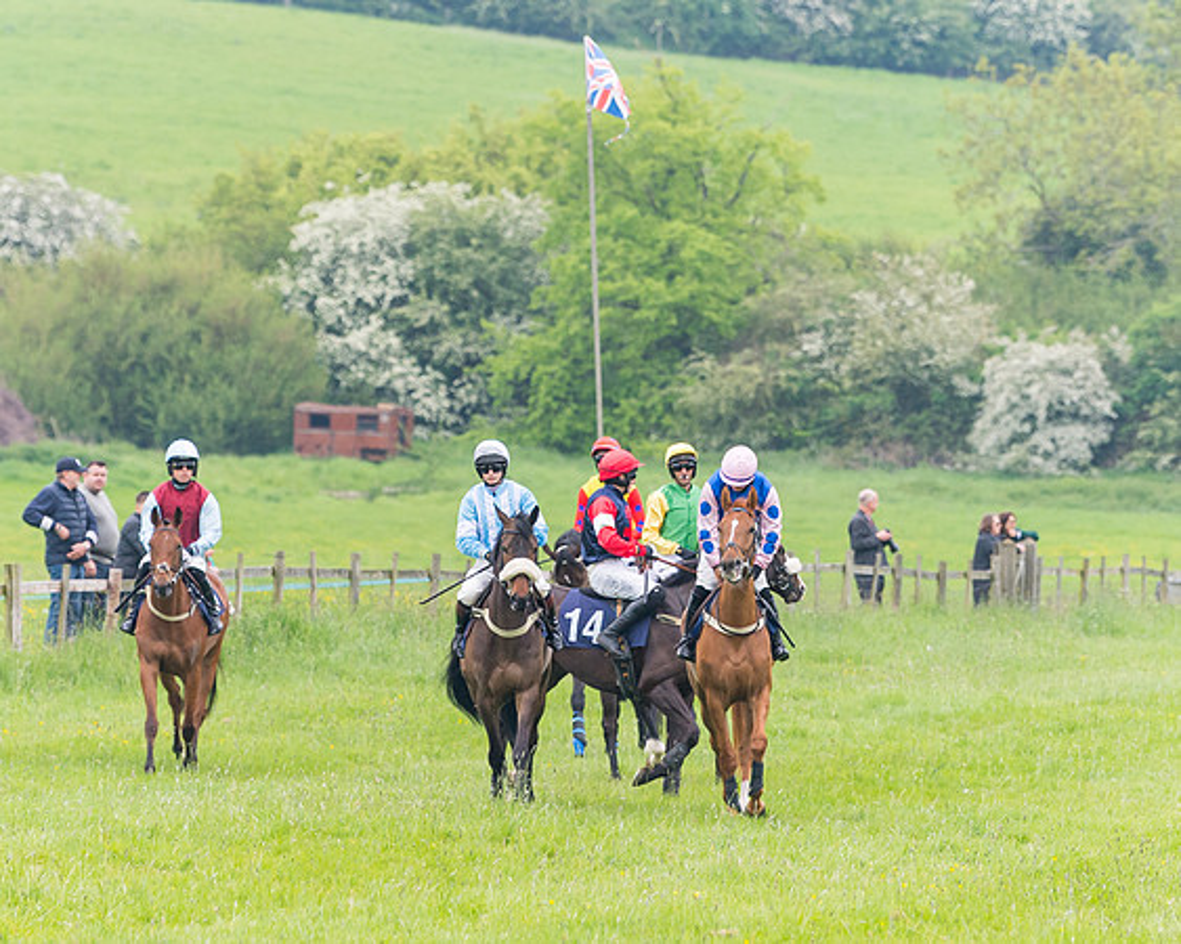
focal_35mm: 369
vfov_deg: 4.2
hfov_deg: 5.2
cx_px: 536
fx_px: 12893
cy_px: 426
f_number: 4
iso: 400
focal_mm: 180
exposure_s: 1/1250
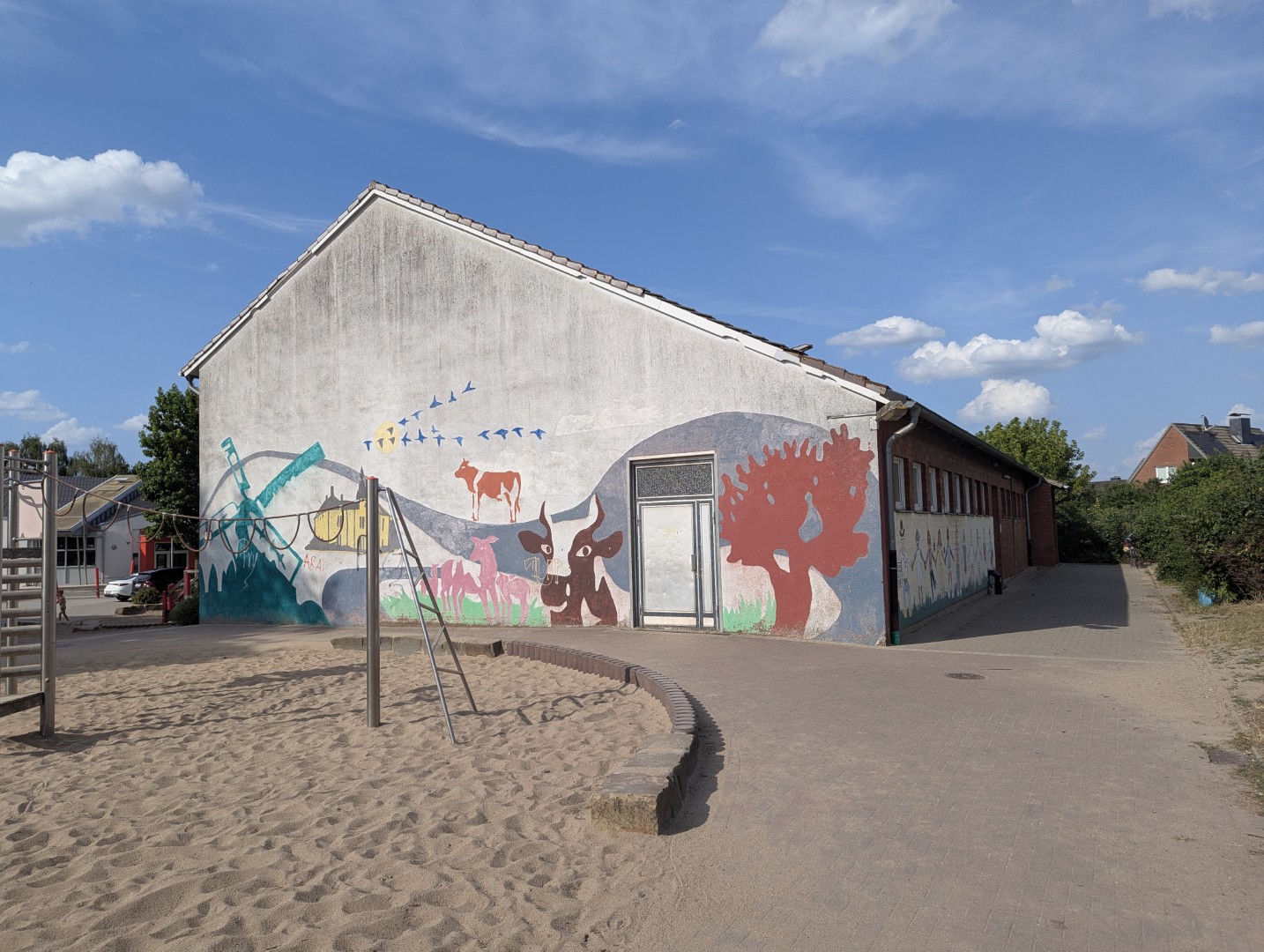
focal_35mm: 24
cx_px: 632
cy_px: 476
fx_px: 878
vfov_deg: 56.9
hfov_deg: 71.5
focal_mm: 6.81
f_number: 1.85
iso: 48
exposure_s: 1/2762
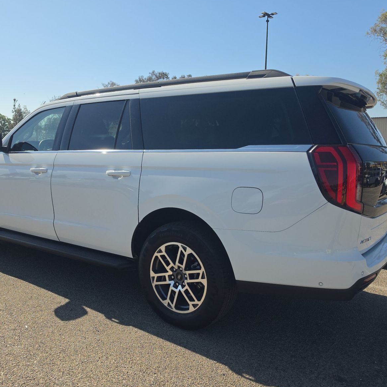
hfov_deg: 57.3
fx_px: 354
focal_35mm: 28
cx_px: 181
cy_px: 195
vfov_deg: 57.3
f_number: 1.4
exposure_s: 1/6353
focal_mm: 6.5
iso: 63
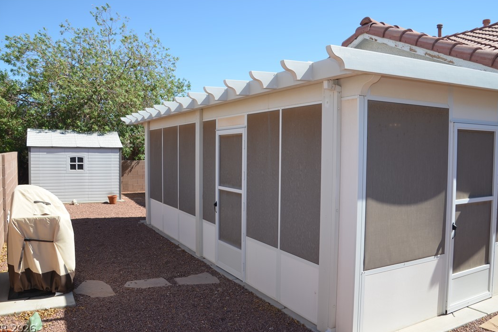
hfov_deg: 60.3
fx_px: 429
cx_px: 244
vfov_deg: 42.3
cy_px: 165
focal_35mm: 31
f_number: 8
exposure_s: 1/250
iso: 100
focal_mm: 20
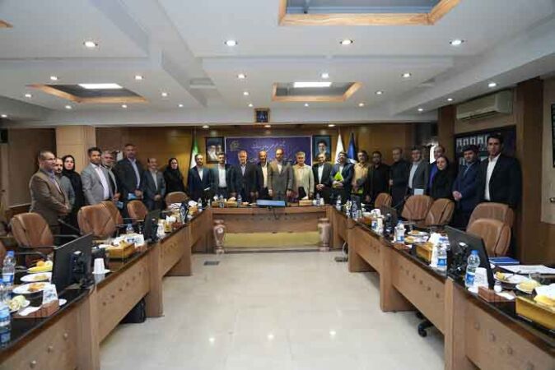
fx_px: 370
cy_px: 185
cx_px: 278
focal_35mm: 24
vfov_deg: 53.2
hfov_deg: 73.7
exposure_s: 1/160
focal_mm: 24
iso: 2500
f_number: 4
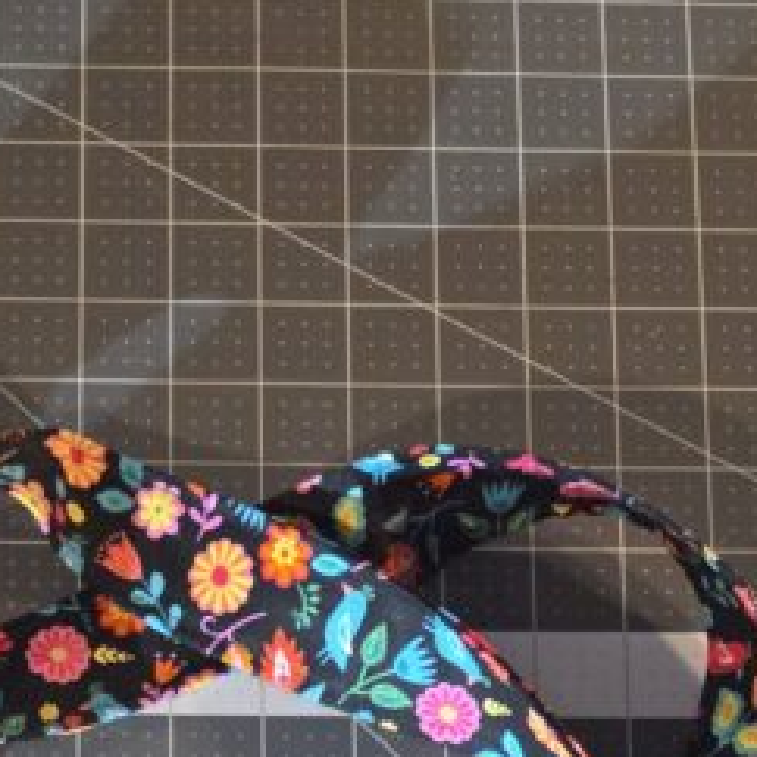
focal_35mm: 86
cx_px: 222
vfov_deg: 15.7
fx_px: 2128
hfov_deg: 20.1
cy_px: 1545
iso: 2000
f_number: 1.8
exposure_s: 1/120
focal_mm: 5.4
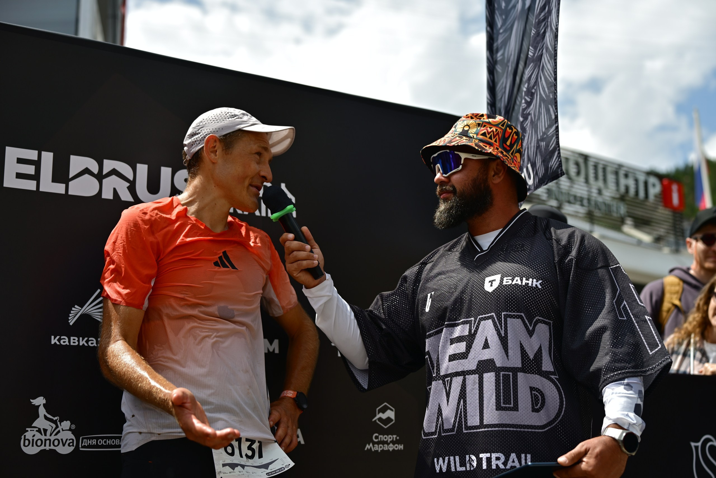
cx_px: 358
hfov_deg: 39.6
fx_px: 995
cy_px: 239
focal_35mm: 50
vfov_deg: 27.0
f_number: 2.8
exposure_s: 1/1600
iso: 64
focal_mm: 50
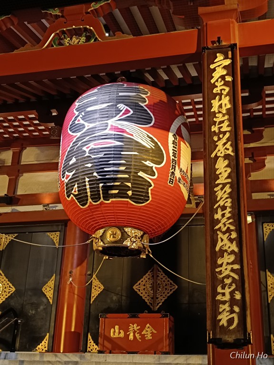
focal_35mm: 24
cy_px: 182
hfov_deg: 56.8
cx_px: 137
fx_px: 253
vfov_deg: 71.6
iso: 1217
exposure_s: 1/33.3
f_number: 1.65
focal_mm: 6.14
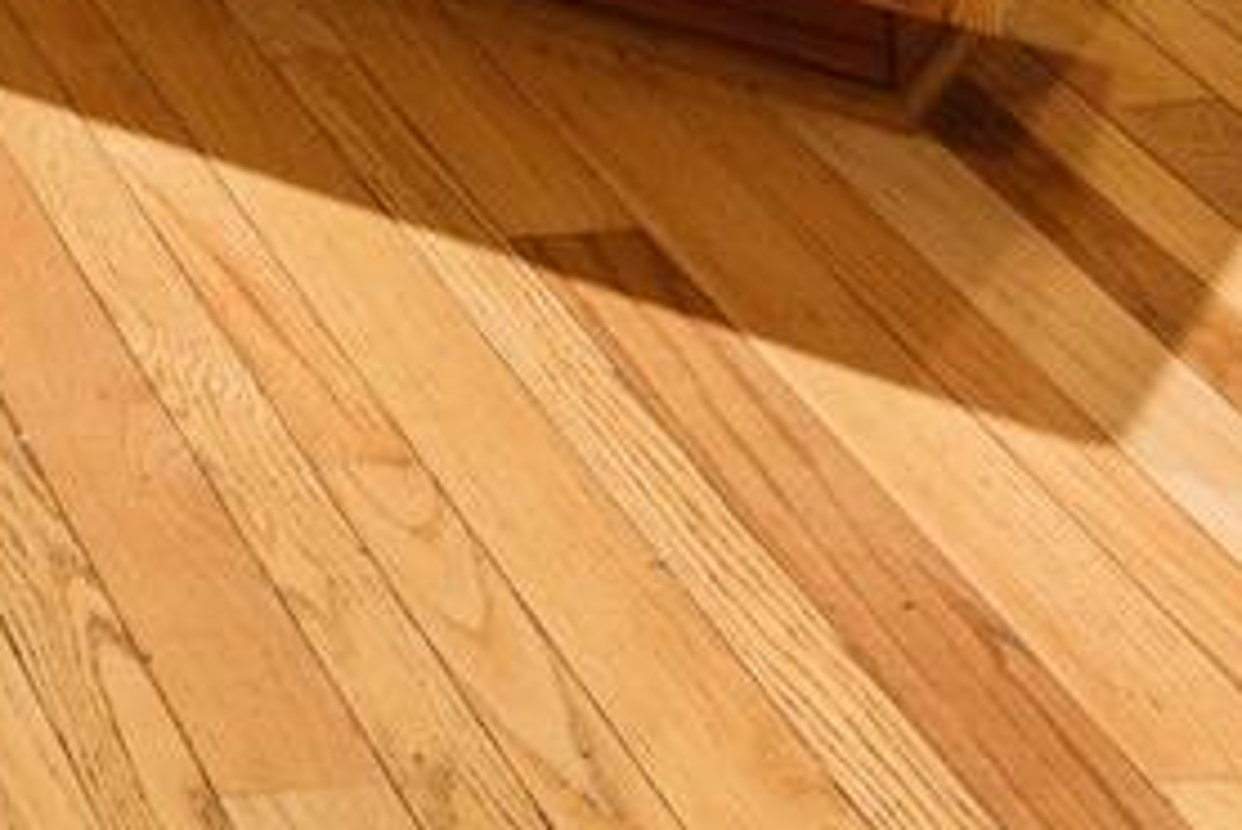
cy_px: -1813
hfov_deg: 16.3
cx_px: -780
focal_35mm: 111
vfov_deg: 9.3
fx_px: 3831
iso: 100
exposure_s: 2.5
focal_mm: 15
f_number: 11
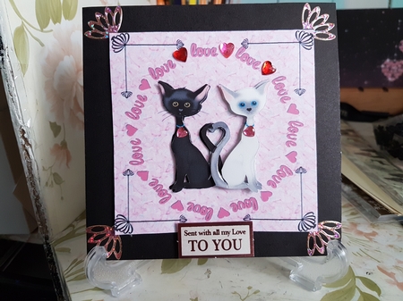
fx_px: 303
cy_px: 150
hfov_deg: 67.3
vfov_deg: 53.0
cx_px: 202
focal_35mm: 26
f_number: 1.7
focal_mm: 4.2
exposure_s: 1/25
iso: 160
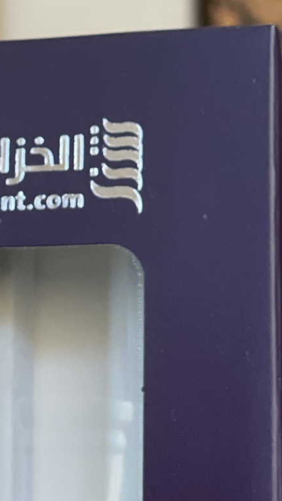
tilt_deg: +13.2
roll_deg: -0.7
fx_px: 1993
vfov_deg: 14.3
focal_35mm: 150
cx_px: -19
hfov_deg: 8.0
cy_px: 167
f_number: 2
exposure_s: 1/67
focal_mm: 6
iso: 250
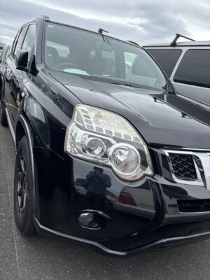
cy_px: 140
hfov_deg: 53.1
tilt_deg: -17.1
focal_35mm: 26
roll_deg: -11.5
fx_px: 210
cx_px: 105
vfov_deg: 67.3
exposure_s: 1/1751
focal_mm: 5.96
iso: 50
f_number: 1.6
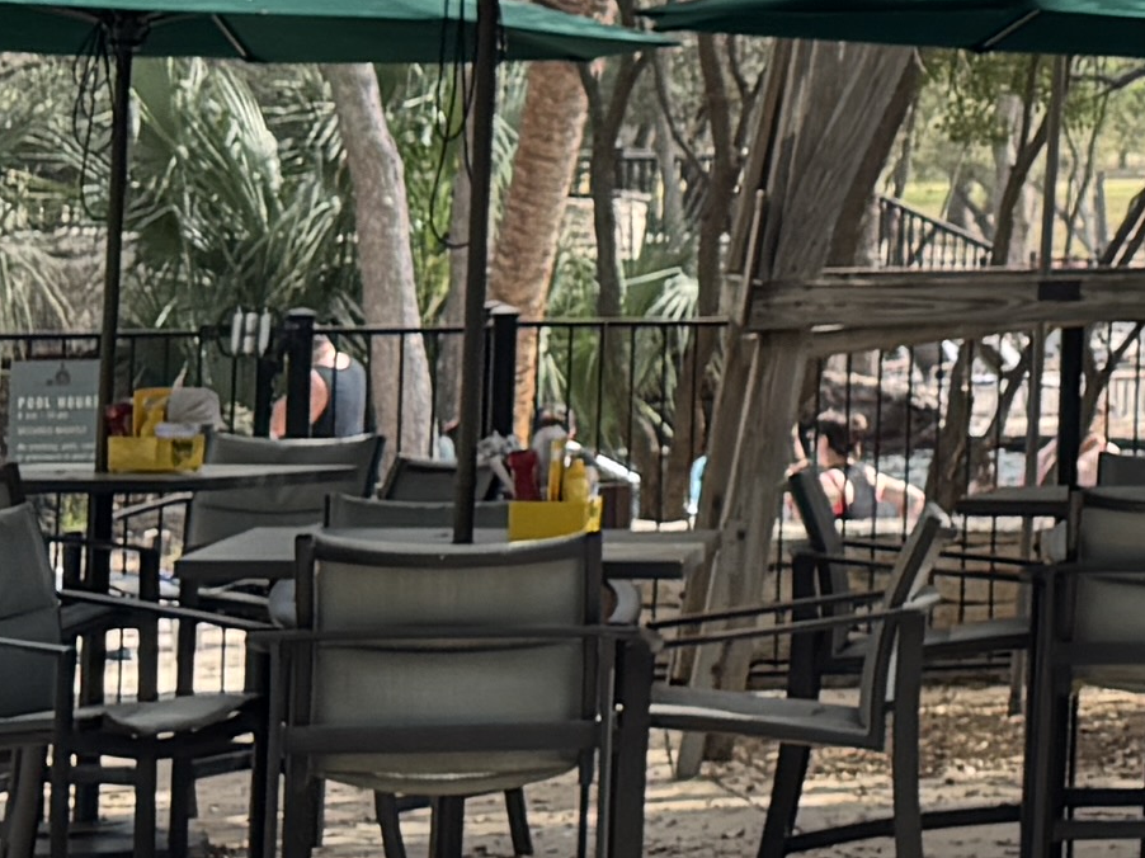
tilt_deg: +3.6
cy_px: -211
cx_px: 2499
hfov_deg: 11.4
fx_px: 5026
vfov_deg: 9.6
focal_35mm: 152
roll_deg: -0.9
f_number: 1.78
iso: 80
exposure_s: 1/1456
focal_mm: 6.76
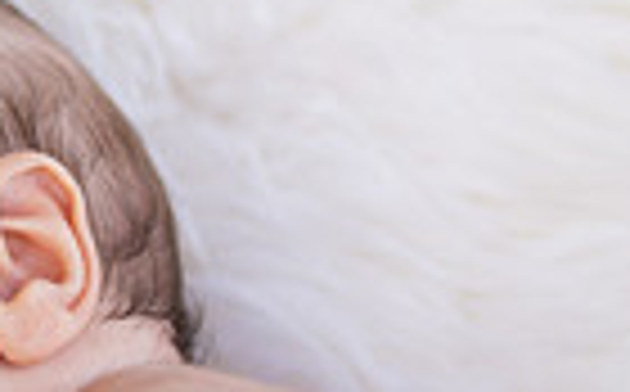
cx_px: 418
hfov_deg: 5.8
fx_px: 6171
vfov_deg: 3.6
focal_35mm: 360
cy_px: 660
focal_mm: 85
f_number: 2.5
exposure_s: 1/125
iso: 100
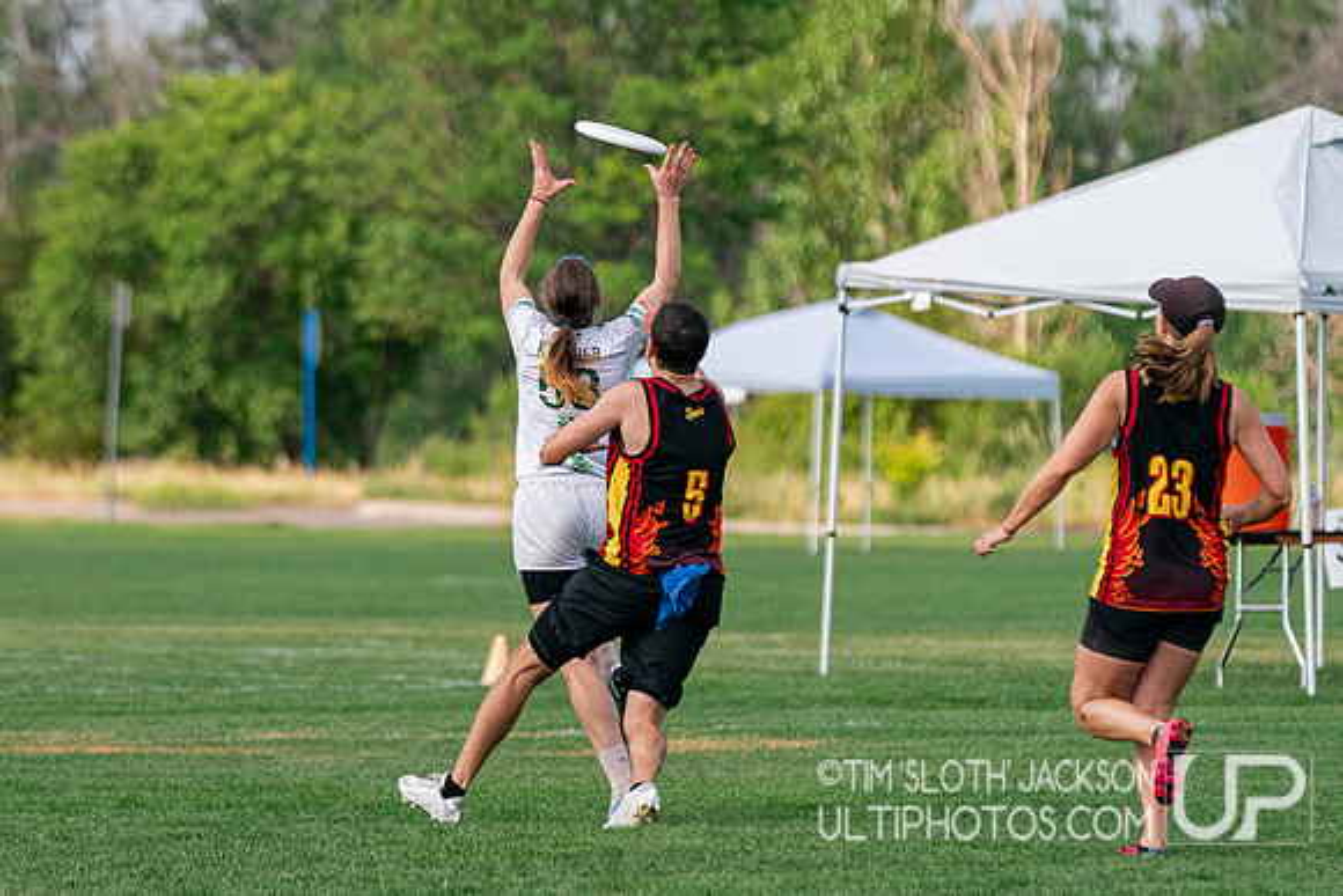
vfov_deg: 3.6
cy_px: 300
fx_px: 14432
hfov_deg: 5.3
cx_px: 532
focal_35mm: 387
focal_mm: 200
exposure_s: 1/6400
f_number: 4
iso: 800
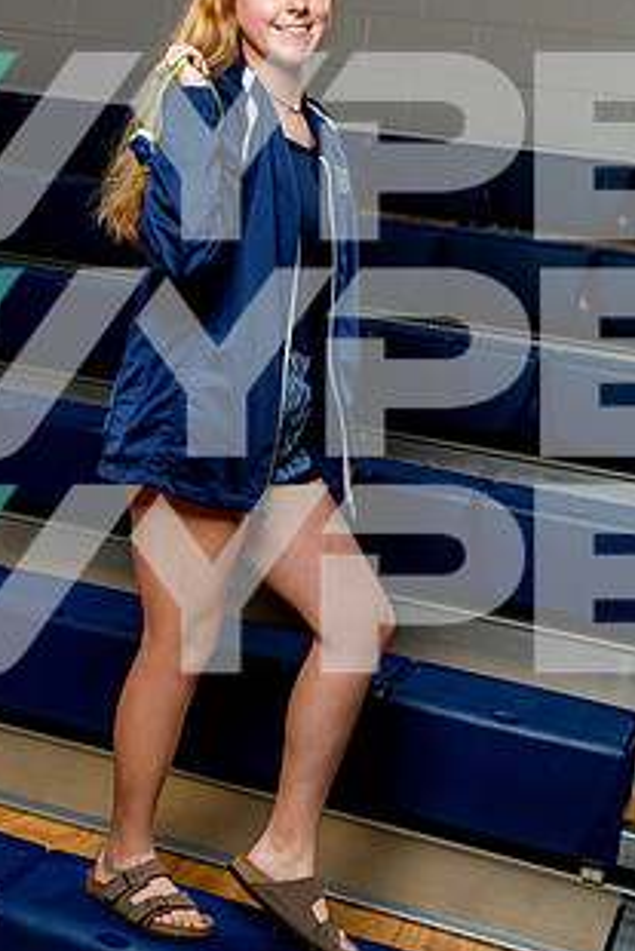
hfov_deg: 23.4
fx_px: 1533
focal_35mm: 58
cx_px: 291
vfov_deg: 34.3
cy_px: 365
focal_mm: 40
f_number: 8
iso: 320
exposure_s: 1/250
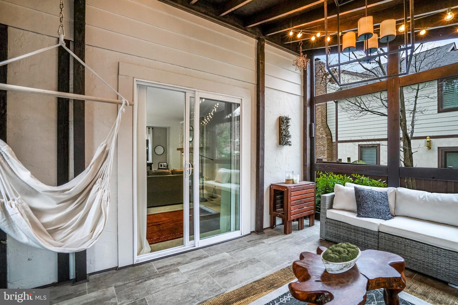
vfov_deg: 73.8
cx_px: 229
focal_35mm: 16
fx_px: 204
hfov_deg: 96.7
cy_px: 152
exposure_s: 1/15
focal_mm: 16
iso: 1250
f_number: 8
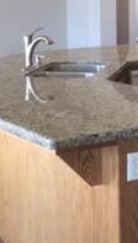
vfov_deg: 20.6
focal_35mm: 102
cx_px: 62
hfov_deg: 11.9
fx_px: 661
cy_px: 33
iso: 50
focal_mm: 4.15
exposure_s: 1/30
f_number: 2.2
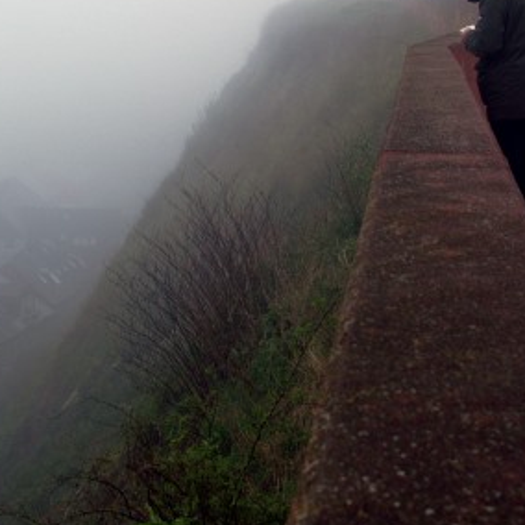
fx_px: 1476
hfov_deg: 20.0
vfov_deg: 20.1
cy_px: 168
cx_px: 120
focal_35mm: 86
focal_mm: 24
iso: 100
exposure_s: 1/125
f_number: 9
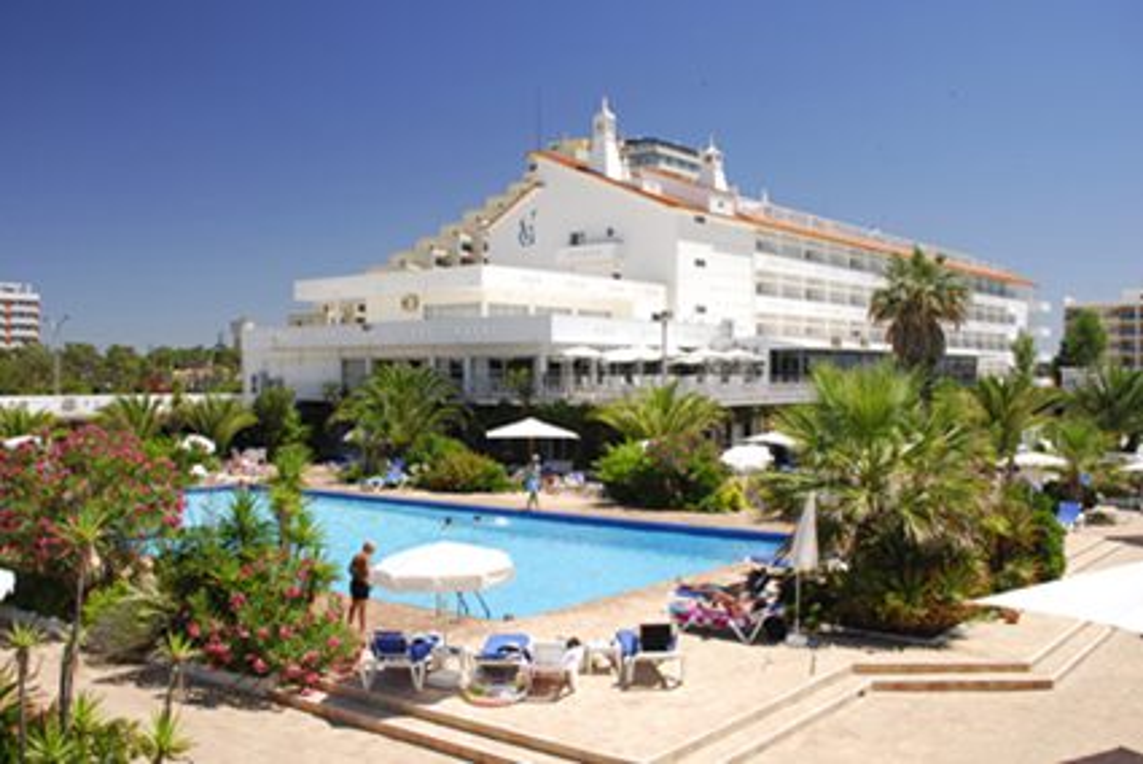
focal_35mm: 36
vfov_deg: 36.9
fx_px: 1144
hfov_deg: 53.1
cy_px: 382
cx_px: 572
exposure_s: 1/50
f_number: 9
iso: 100
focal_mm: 24
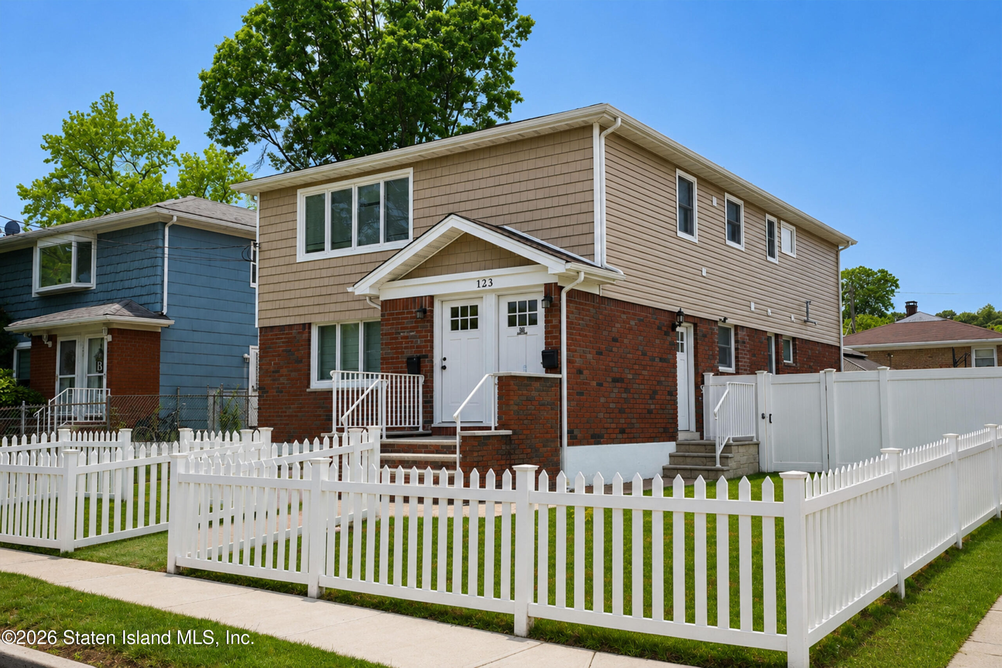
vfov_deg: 37.9
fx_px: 974
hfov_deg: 54.4
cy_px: 334
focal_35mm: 35
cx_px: 501
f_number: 5
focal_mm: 35
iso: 100
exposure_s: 1/250
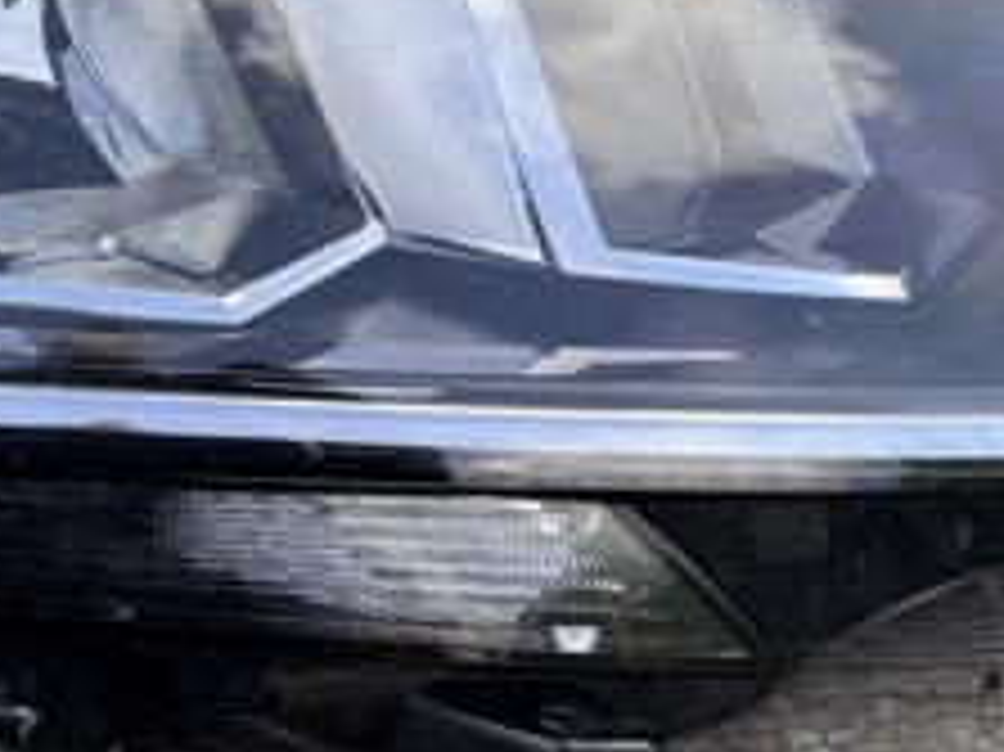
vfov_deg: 20.5
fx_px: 2000
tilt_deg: -32.0
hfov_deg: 27.8
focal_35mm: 69
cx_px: 252
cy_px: -27
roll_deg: +1.0
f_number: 1.78
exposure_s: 1/912
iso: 80
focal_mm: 6.76
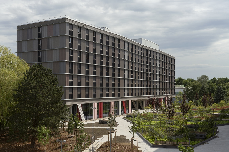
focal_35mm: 42
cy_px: 76
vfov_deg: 32.0
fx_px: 266
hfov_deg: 46.6
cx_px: 114
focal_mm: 41.8
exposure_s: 1/400
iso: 200
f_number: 11
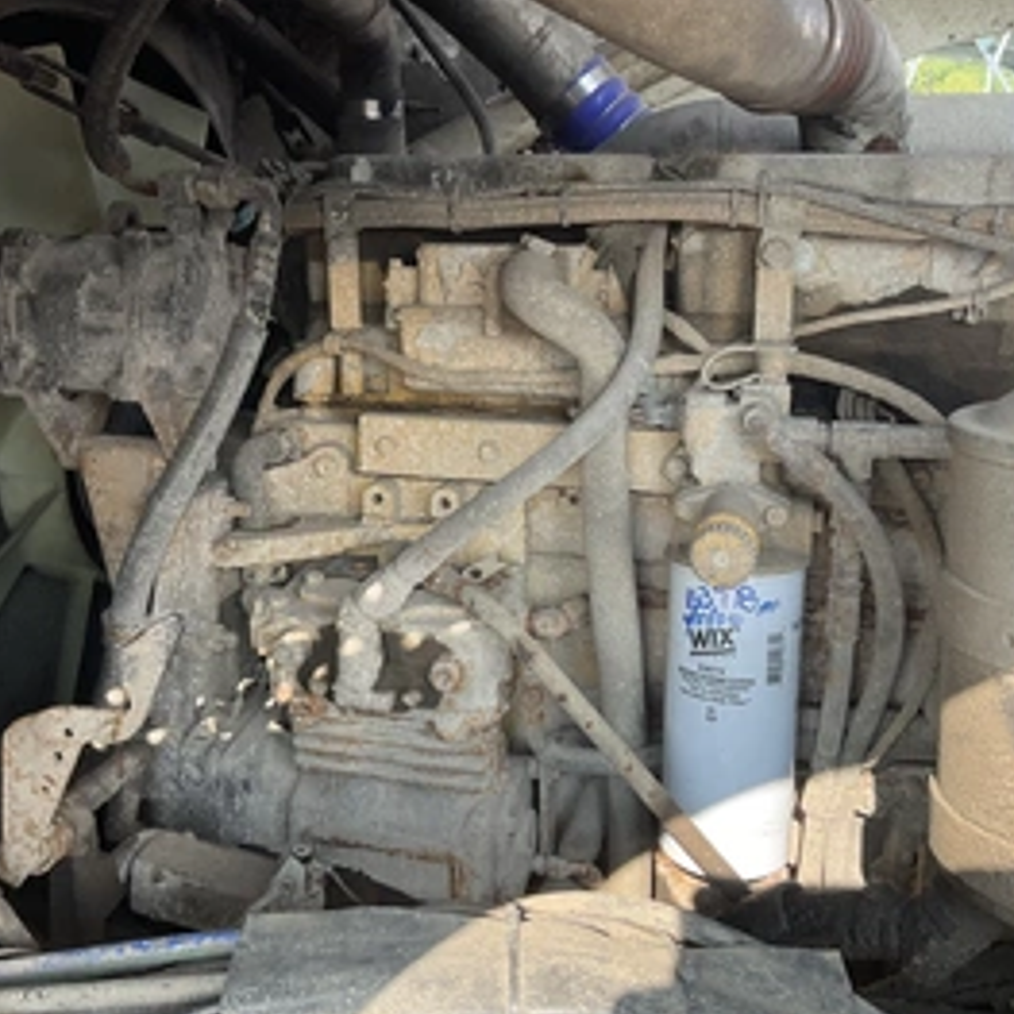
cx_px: 424
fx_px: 1293
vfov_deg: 42.8
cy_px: 478
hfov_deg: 42.7
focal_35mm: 39
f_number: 1.8
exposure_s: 1/172
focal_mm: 3
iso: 25
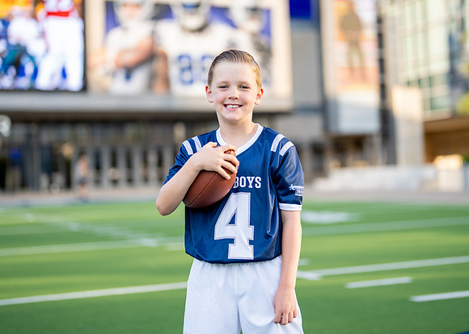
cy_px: 129
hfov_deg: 30.2
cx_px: 246
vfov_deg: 21.7
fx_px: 870
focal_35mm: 65
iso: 100
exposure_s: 1/1600
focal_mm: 50
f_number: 1.2
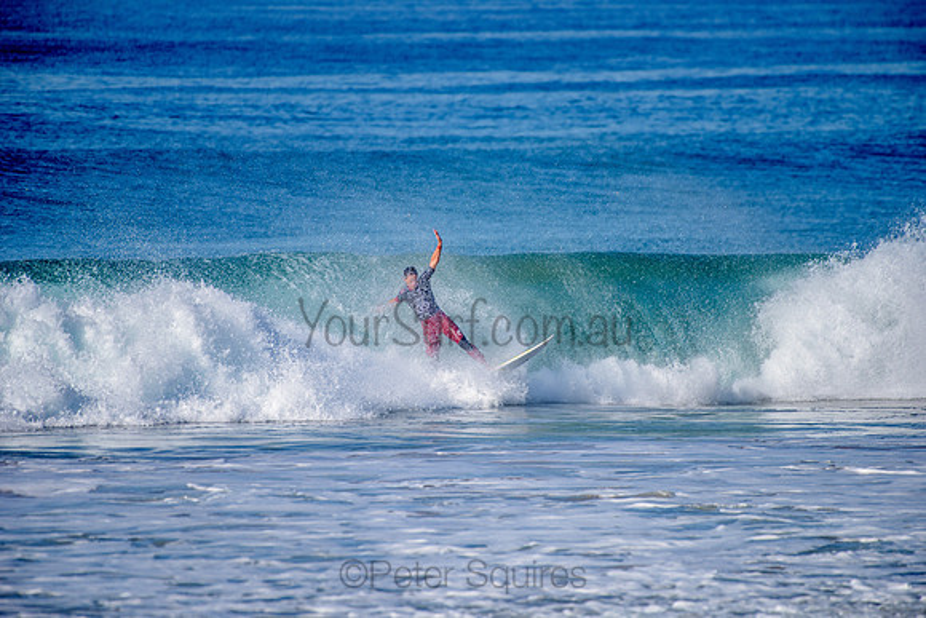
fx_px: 12864
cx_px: 463
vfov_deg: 2.8
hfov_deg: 4.1
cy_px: 309
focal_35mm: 500
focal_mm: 500
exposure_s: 1/1600
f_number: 5.6
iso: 125
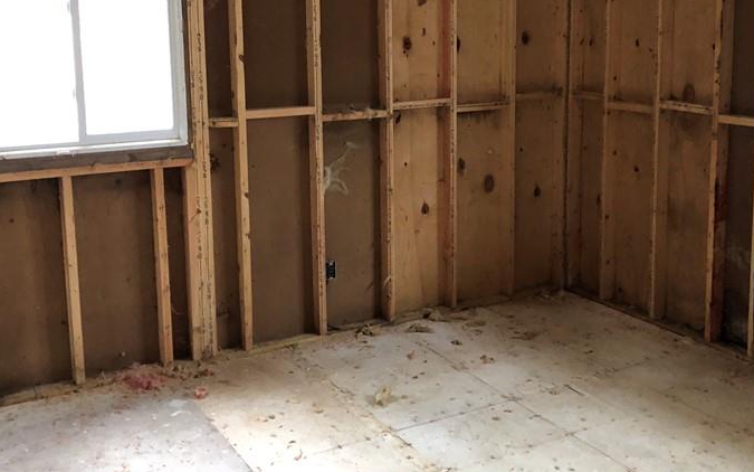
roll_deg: +0.2
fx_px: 925
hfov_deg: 44.2
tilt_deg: -7.7
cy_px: 162
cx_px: 445
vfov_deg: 28.4
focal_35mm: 45
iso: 100
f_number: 1.8
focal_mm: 3.99
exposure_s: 1/5
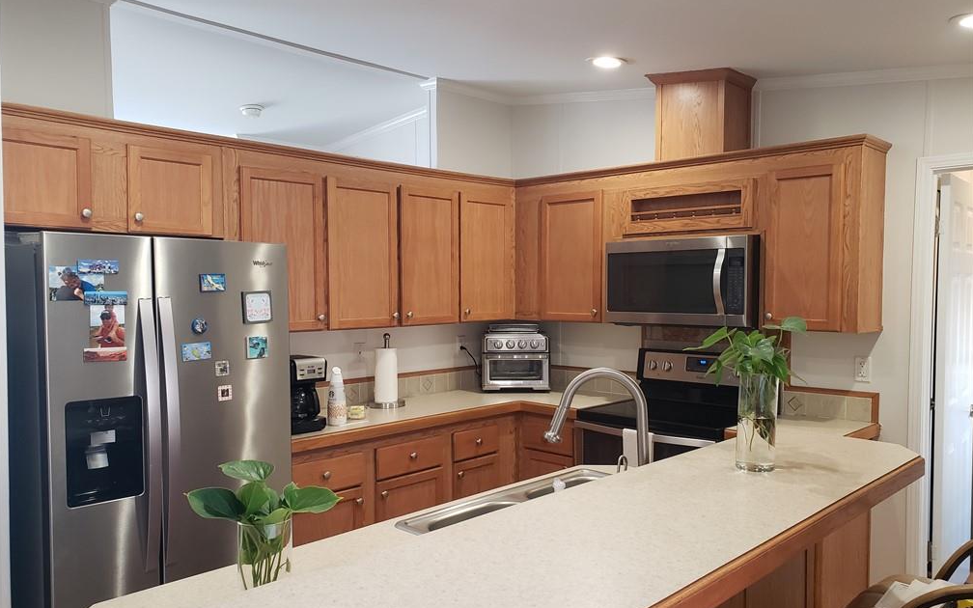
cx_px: 482
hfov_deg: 66.5
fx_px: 742
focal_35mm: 28
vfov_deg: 44.5
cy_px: 319
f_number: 2.4
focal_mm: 4.3
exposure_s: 1/60
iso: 250
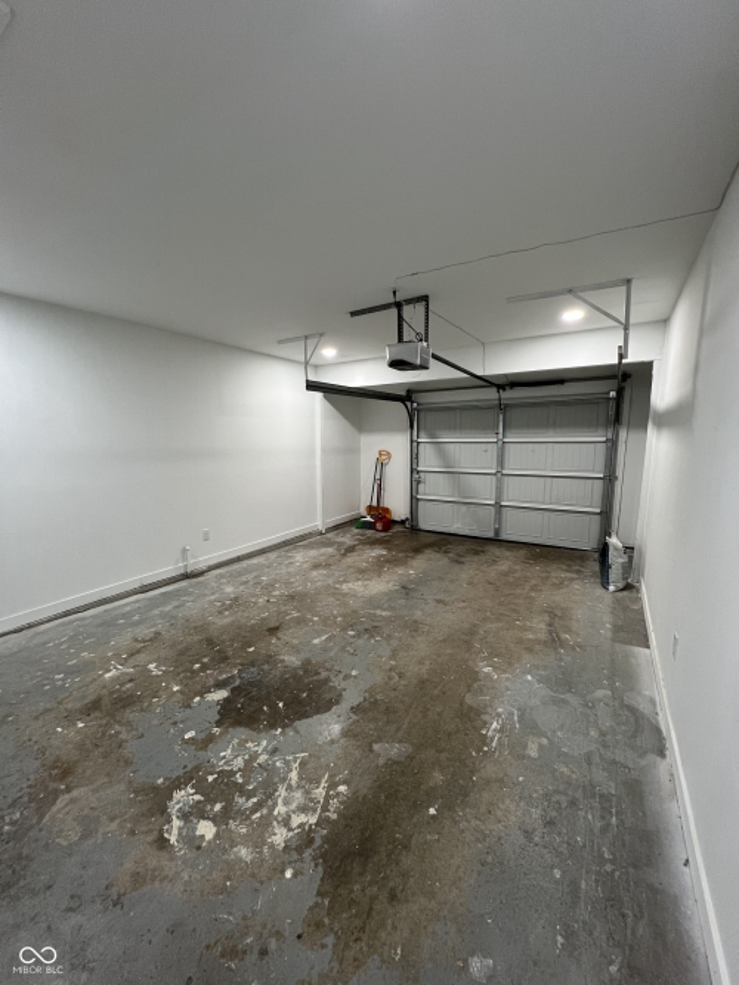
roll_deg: +0.9
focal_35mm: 13
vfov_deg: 106.2
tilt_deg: -7.8
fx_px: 370
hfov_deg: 89.9
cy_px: 492
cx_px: 370
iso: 160
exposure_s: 1/60
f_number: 1.8
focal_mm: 1.57
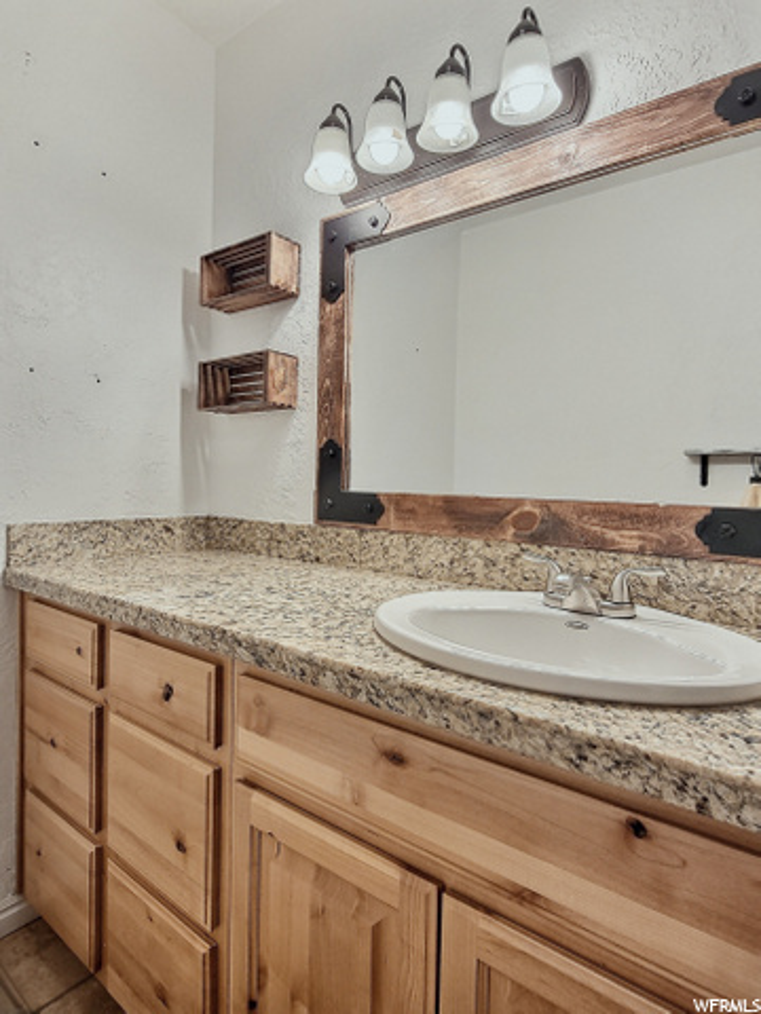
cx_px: 380
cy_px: 507
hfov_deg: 89.9
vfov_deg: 106.2
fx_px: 381
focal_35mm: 13
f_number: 2.2
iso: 639
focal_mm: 2.2
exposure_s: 1/2
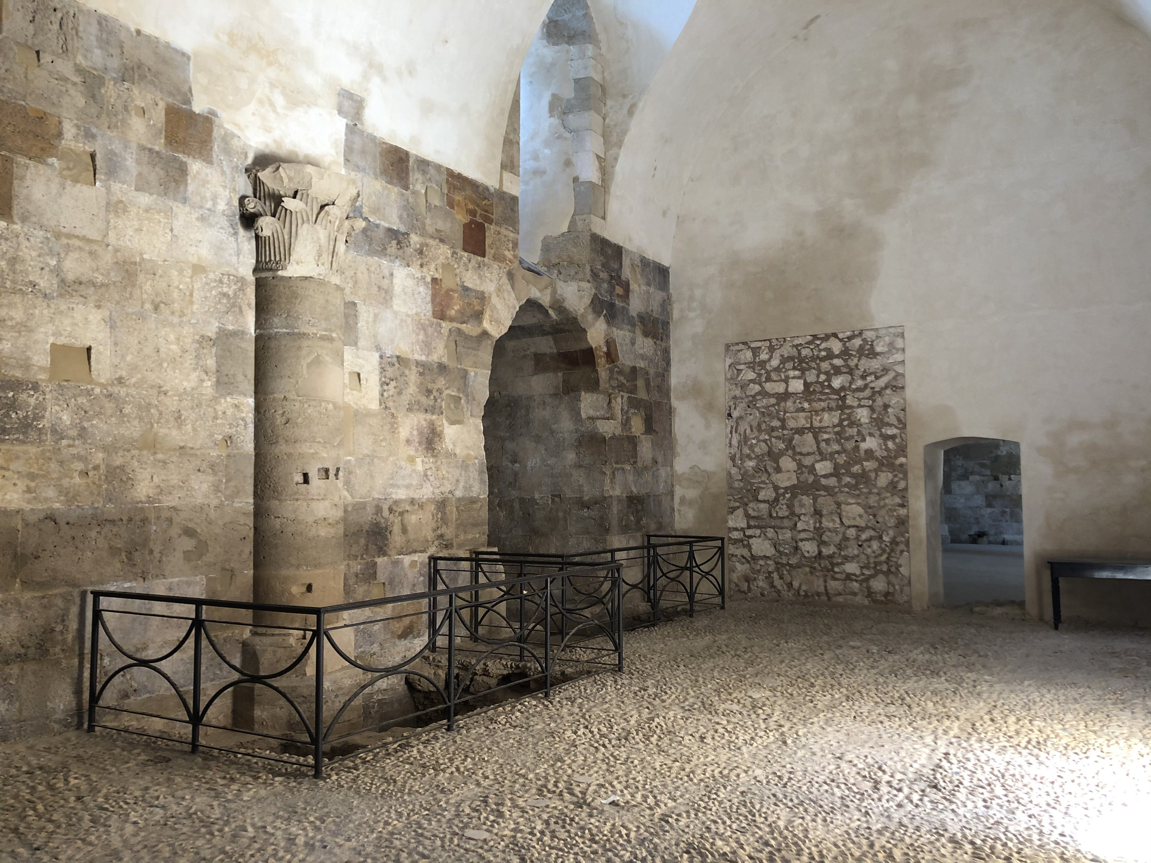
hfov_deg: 63.4
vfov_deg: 49.7
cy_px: 432
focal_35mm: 28
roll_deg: +0.9
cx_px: 576
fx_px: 931
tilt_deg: +3.6
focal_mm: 4
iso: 40
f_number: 1.8
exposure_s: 1/17
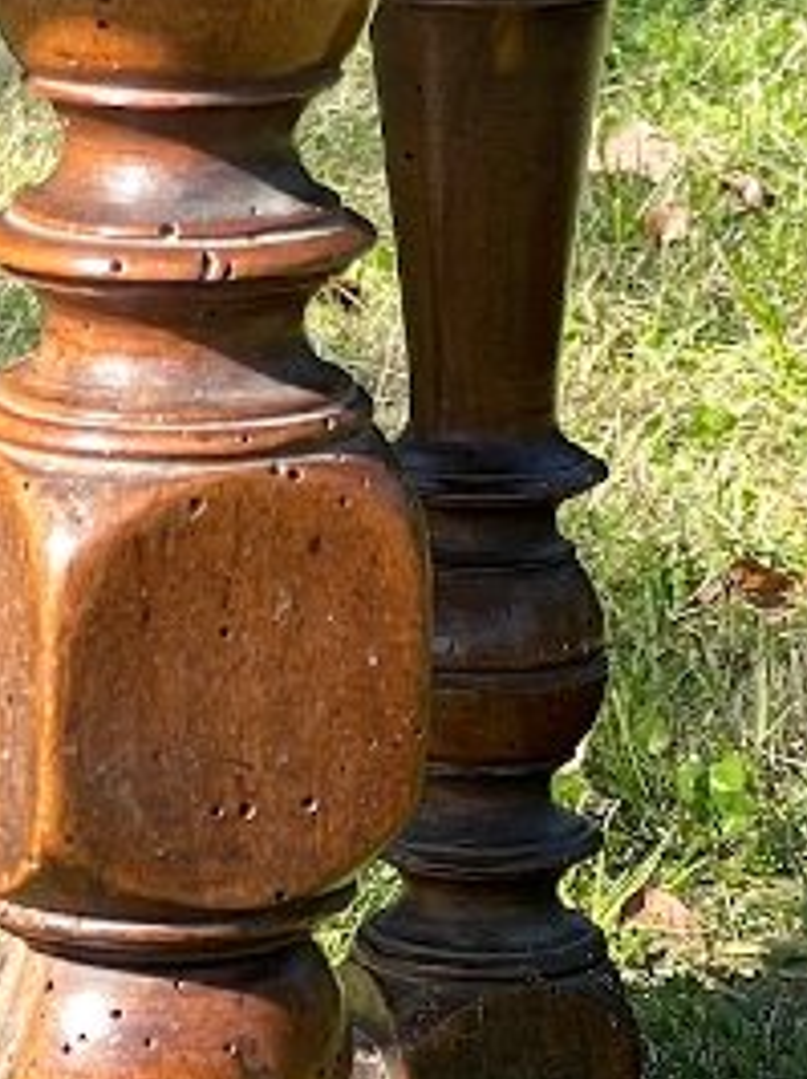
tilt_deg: -14.5
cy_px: 767
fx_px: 7316
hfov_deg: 6.2
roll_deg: +1.3
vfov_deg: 8.4
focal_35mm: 235
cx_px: -742
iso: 25
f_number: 2
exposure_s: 1/489
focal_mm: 6
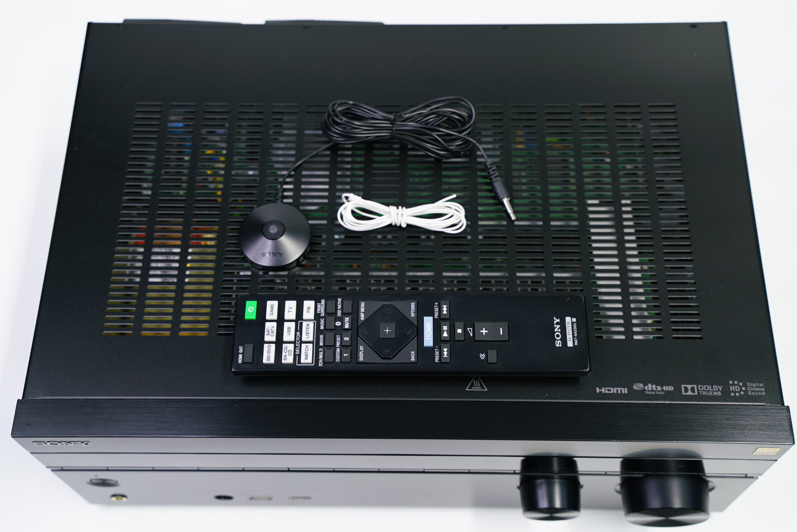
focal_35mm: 48
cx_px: 398
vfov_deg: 28.1
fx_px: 1063
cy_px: 266
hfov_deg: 41.1
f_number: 5
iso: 400
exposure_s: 1/40
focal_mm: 48
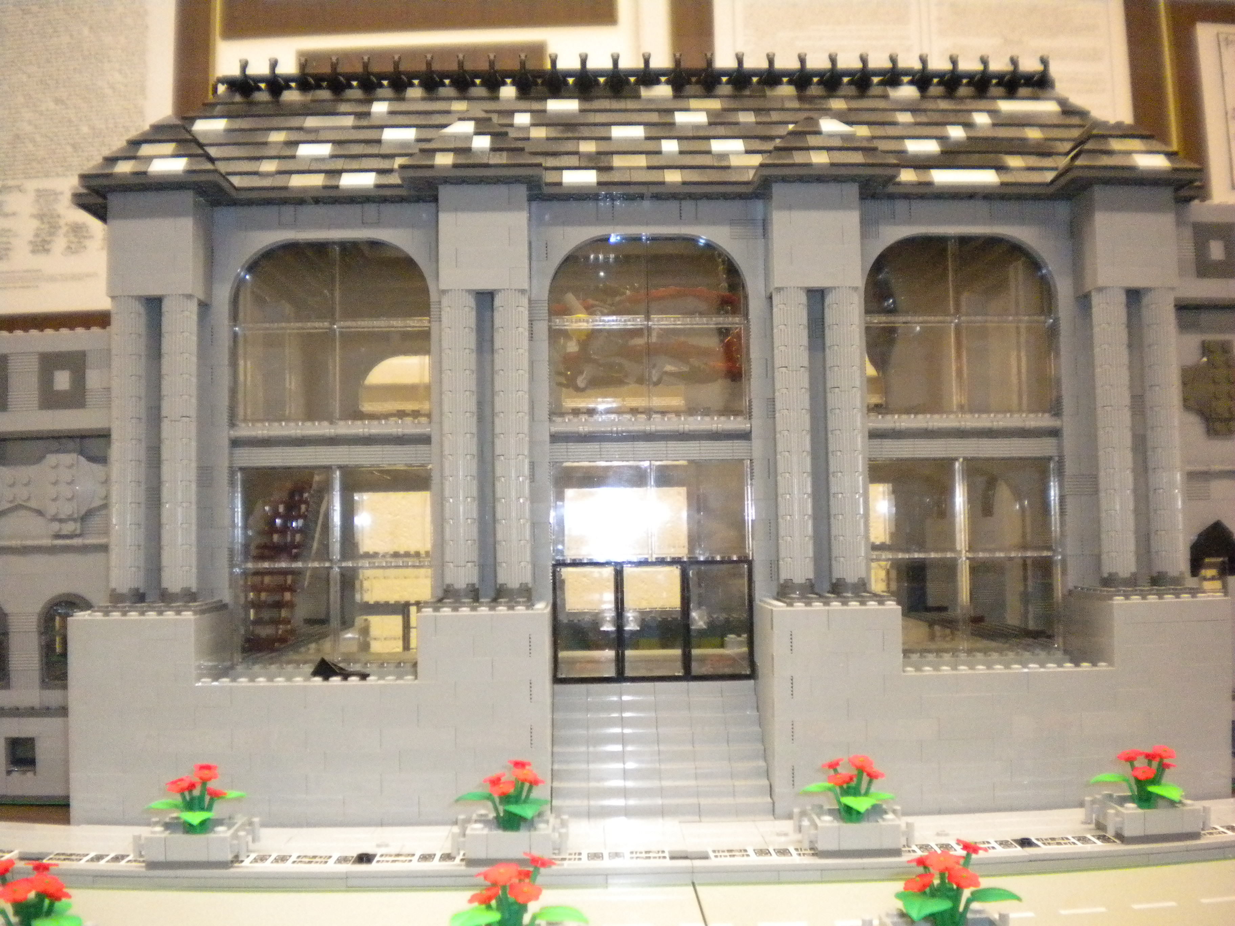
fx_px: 1249
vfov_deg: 40.7
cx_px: 618
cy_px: 463
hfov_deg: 52.6
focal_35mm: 35
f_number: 3.1
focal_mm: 6.3
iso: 800
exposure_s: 1/57
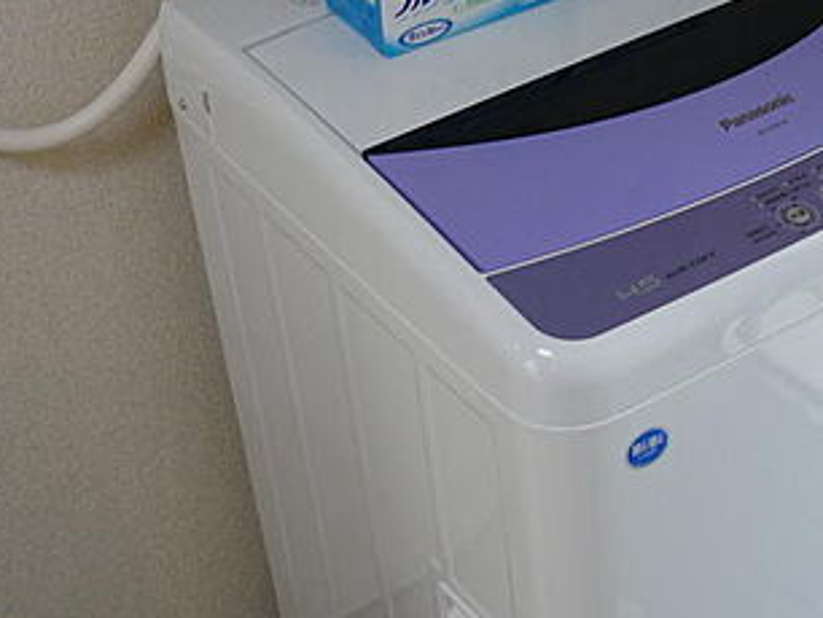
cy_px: 210
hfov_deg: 27.7
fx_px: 1642
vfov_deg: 21.3
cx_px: 629
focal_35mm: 69
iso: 100
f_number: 2.8
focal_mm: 5.5
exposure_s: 1/40
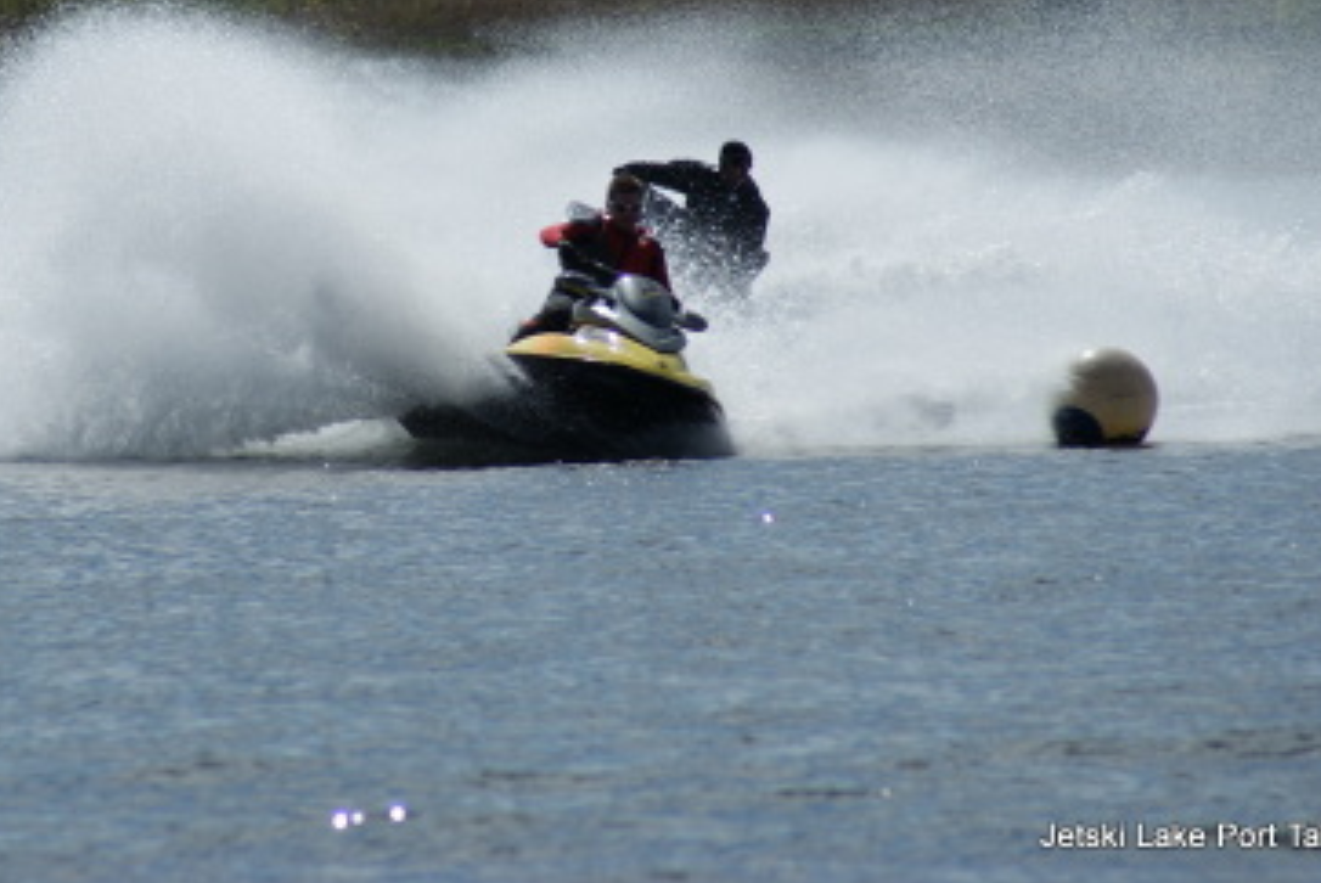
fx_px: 23392
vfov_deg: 2.2
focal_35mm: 637
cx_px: 485
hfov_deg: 3.2
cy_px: 265
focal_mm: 300
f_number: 8
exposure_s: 1/640
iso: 100
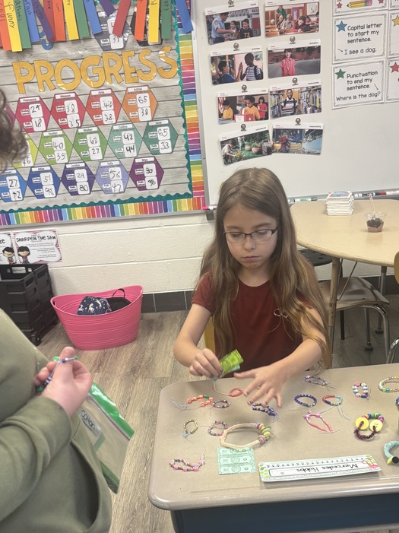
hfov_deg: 37.7
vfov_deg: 48.4
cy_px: 340
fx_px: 585
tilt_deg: -21.5
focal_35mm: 38
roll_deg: +4.3
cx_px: 204
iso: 125
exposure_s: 1/120
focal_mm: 5.96
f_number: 1.6
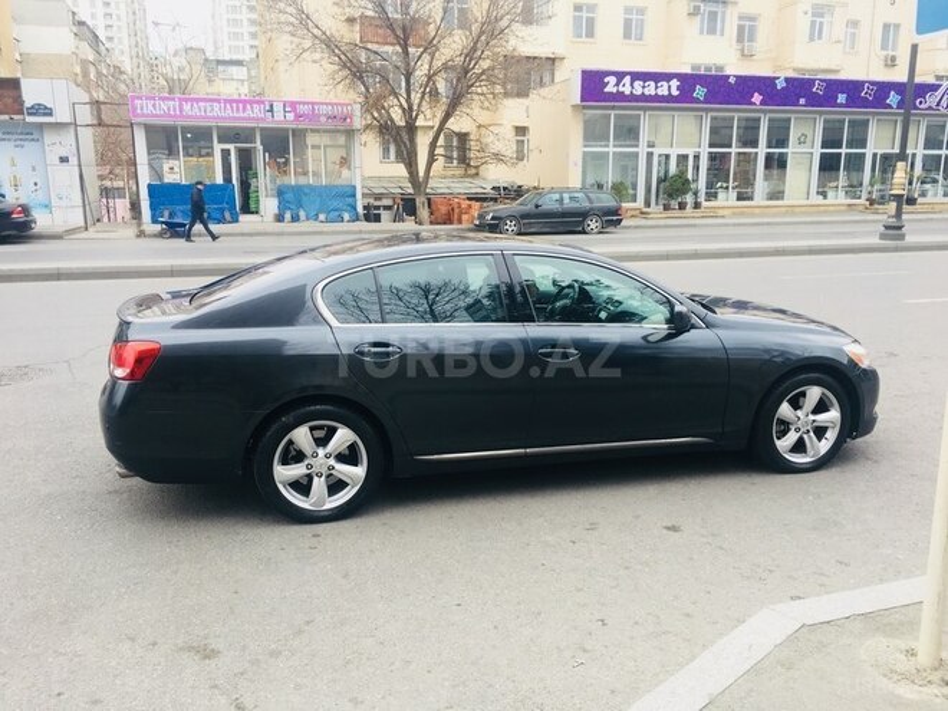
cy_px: 356
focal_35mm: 29
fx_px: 794
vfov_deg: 48.2
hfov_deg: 61.7
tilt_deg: -13.0
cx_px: 474
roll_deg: -0.4
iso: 32
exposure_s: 1/100
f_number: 2.2
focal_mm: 4.15
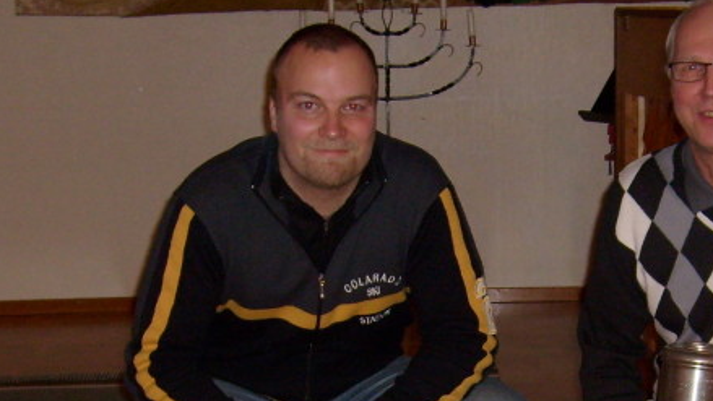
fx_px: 1683
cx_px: 513
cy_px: 497
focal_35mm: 89
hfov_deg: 23.7
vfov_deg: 13.2
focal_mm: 5.8
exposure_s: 1/45
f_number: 2.8
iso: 100
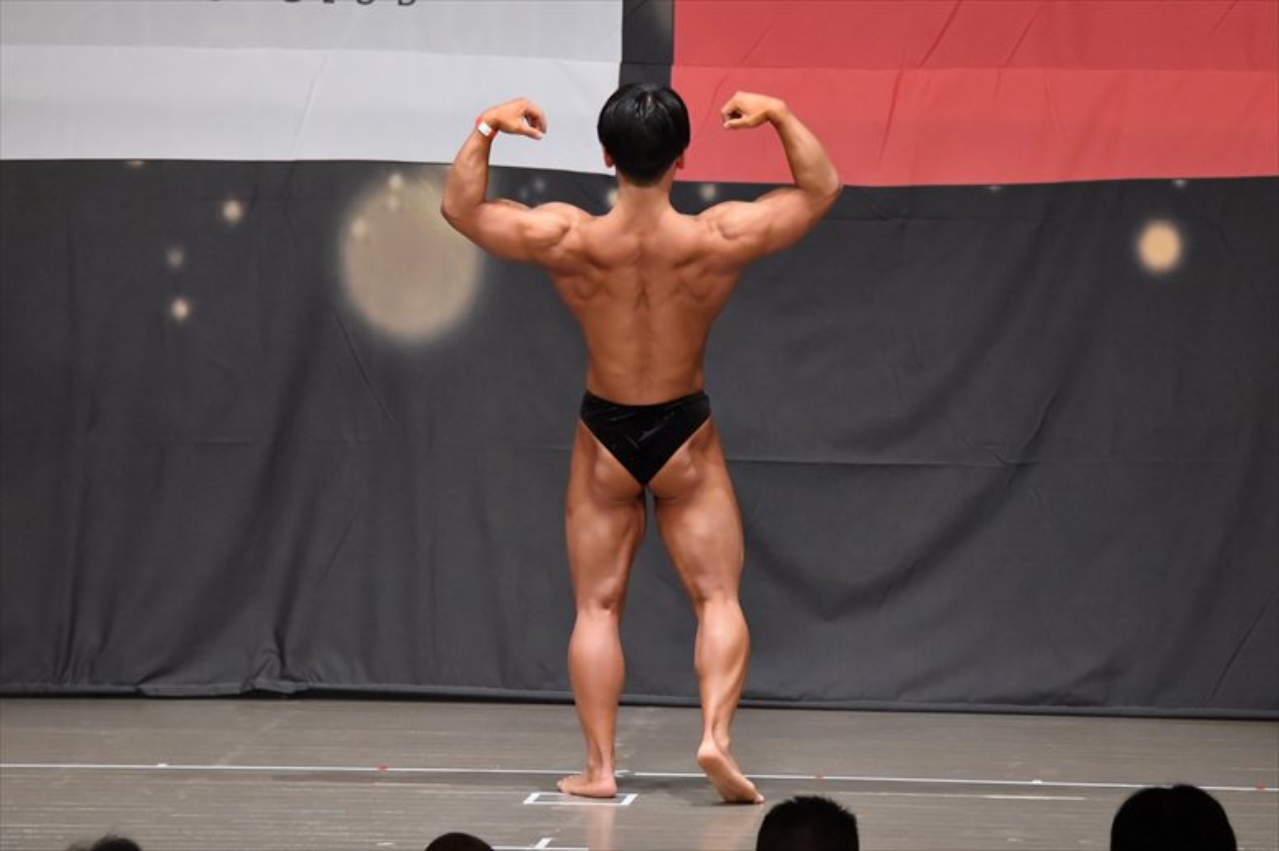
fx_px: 7990
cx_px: 640
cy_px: 426
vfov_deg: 6.1
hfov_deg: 9.2
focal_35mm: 225
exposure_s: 1/400
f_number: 5.6
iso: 6400
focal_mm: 150
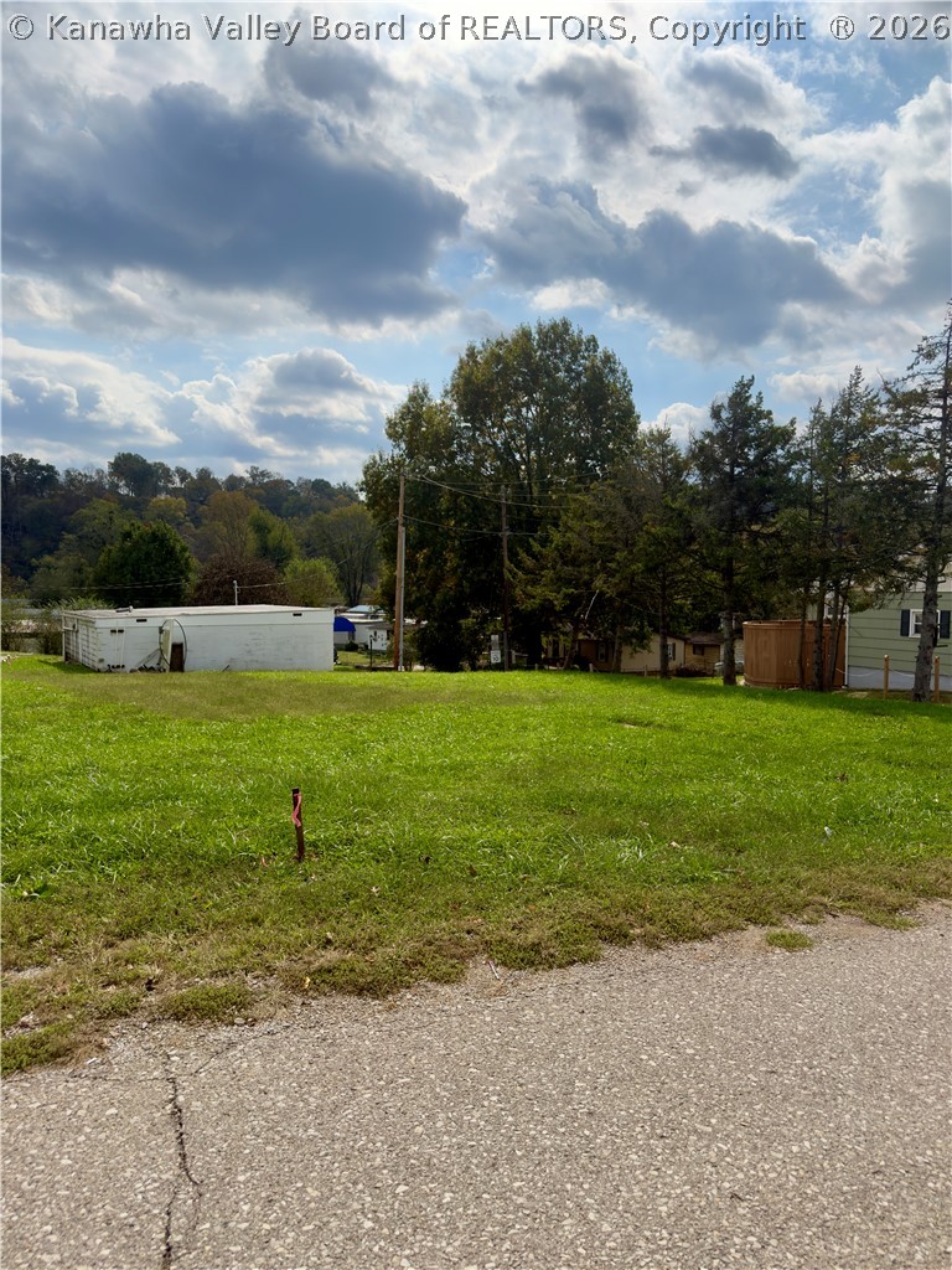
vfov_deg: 71.6
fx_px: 880
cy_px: 635
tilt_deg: -4.1
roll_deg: +0.3
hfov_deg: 56.8
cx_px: 476
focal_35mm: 24
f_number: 1.78
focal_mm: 6.76
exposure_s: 1/9615
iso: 80
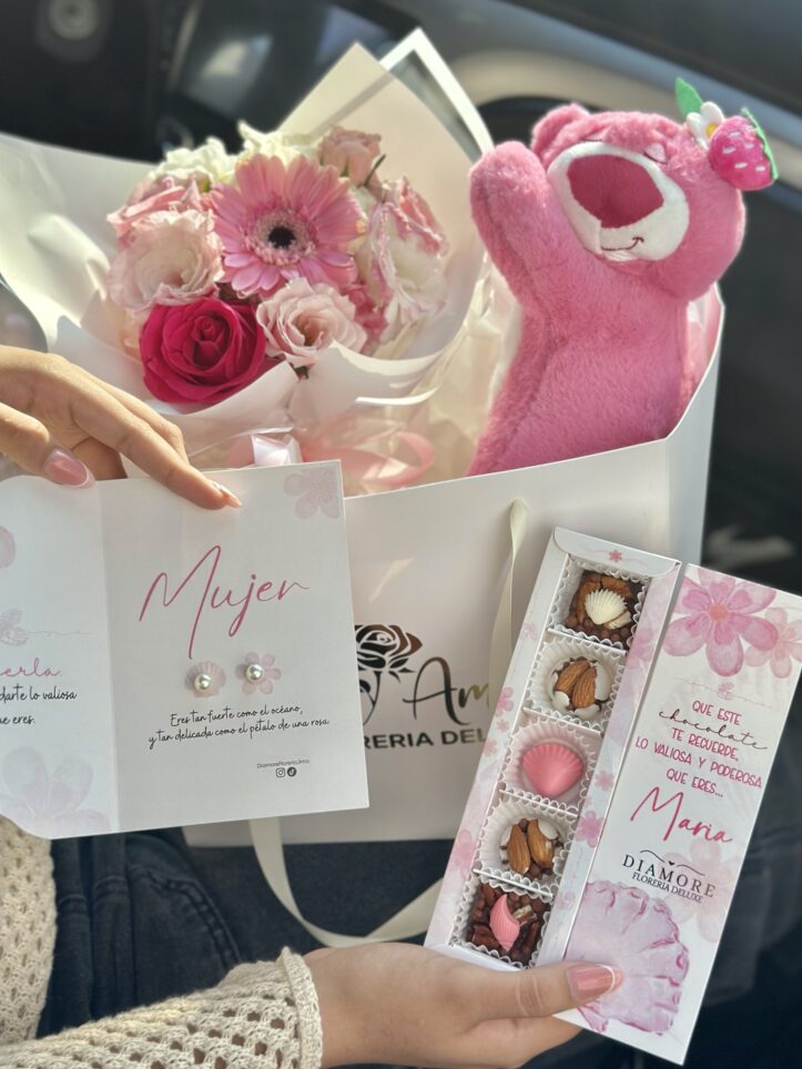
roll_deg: -5.2
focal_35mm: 51
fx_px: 1575
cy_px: 525
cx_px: 399
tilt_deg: -39.7
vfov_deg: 37.5
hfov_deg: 28.6
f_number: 1.78
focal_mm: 6.86
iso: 80
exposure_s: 1/1517
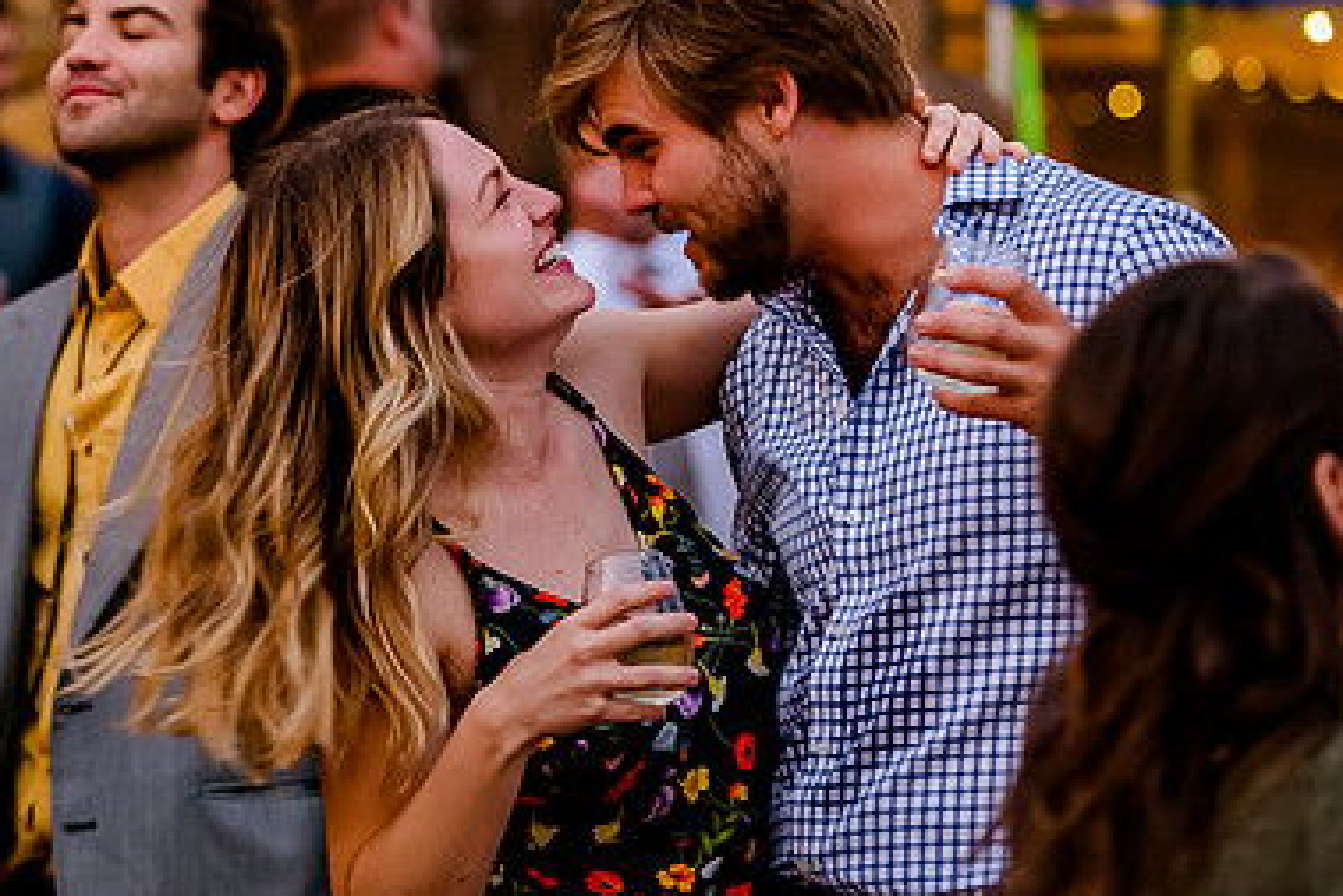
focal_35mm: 190
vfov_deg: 7.2
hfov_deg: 10.8
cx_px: 370
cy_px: 344
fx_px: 7090
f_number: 2.8
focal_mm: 102
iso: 4000
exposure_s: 1/125
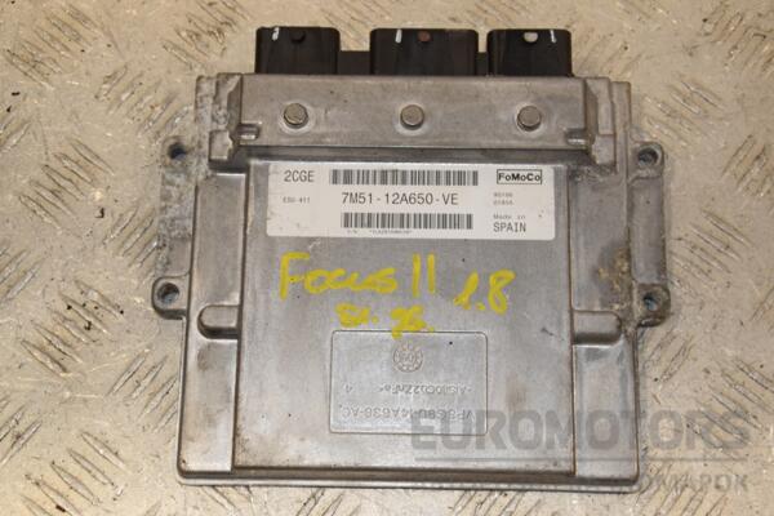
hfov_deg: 31.9
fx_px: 1354
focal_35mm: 63
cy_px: 258
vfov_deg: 21.6
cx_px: 387
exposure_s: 1/200
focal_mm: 42
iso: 800
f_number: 8
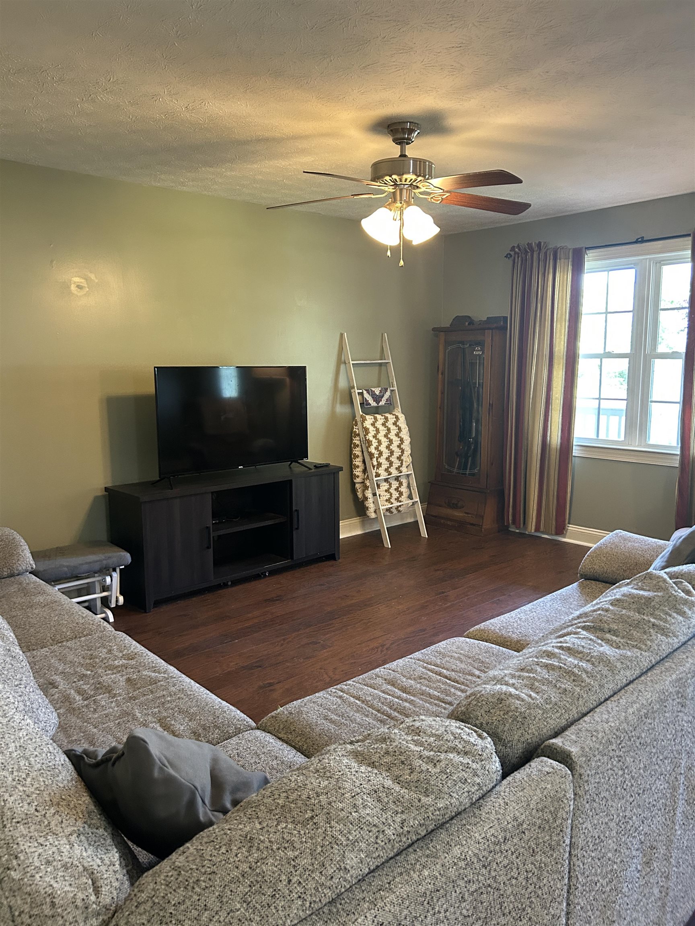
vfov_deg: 67.3
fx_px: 696
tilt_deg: -4.5
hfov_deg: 53.1
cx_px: 348
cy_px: 463
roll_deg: +0.9
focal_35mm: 26
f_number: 1.5
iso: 400
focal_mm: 5.7
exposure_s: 1/60
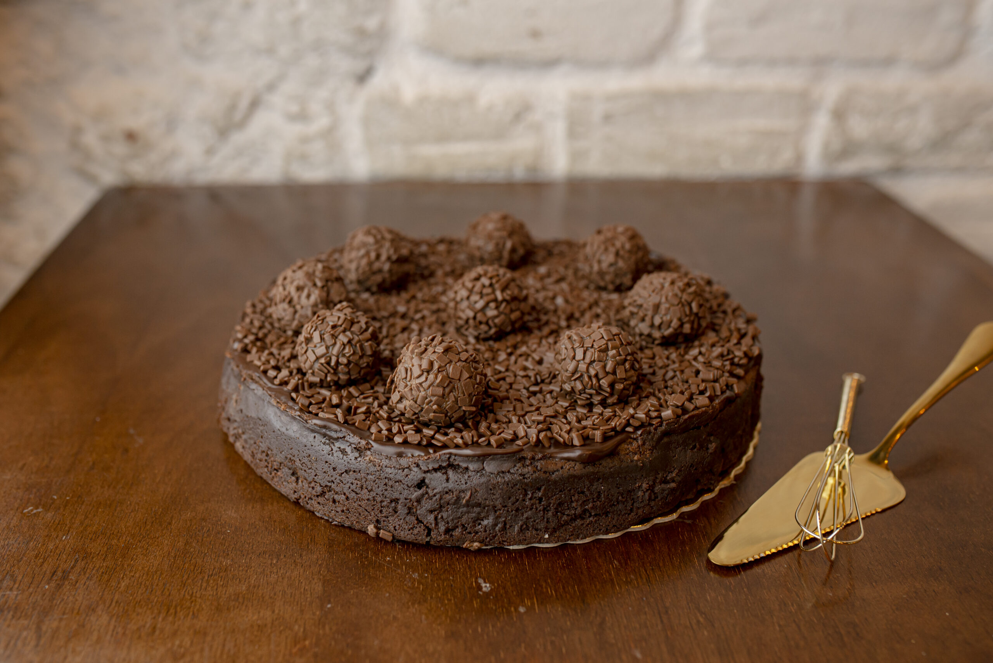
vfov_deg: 37.9
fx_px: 966
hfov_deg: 54.4
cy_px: 332
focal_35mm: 35
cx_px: 496
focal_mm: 35
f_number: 4
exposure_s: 1/160
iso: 800
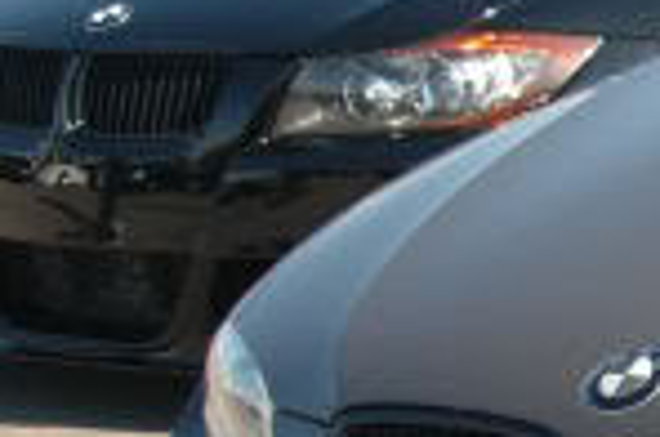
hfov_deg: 9.4
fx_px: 3750
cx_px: 1351
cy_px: 334
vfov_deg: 6.7
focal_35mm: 205
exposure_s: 1/640
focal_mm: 28
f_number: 4.5
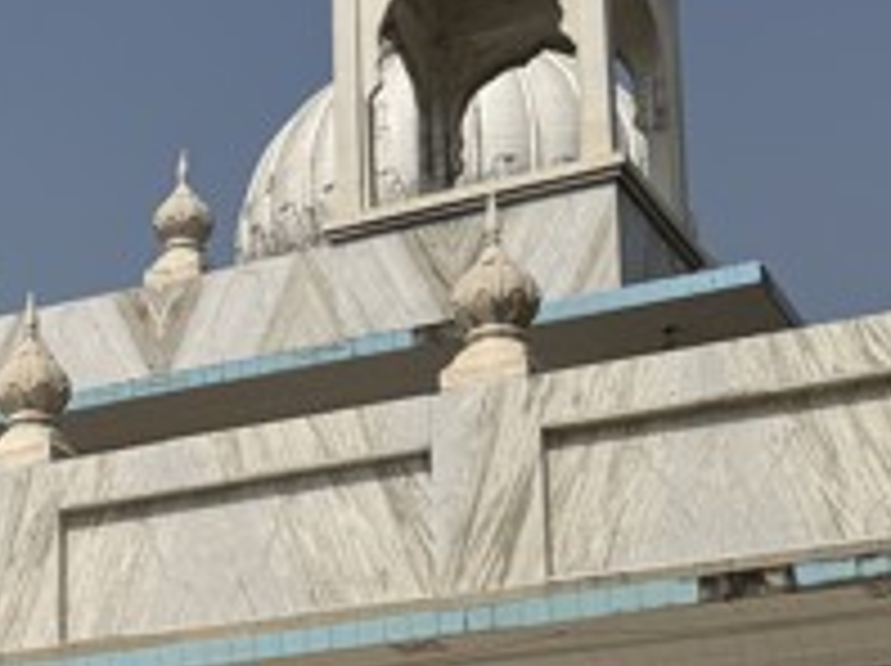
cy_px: 738
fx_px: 2494
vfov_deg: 14.8
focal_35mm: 97
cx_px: -171
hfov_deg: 19.1
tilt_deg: +11.7
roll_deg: -0.9
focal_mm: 6.76
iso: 80
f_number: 1.78
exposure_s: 1/9009
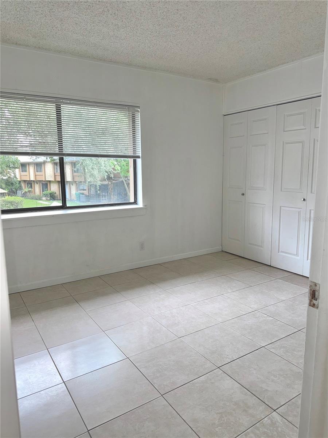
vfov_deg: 71.6
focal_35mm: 24
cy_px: 219
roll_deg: -0.1
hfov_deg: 56.8
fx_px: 303
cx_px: 164
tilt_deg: -8.6
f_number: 1.78
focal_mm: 6.76
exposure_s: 1/152
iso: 80
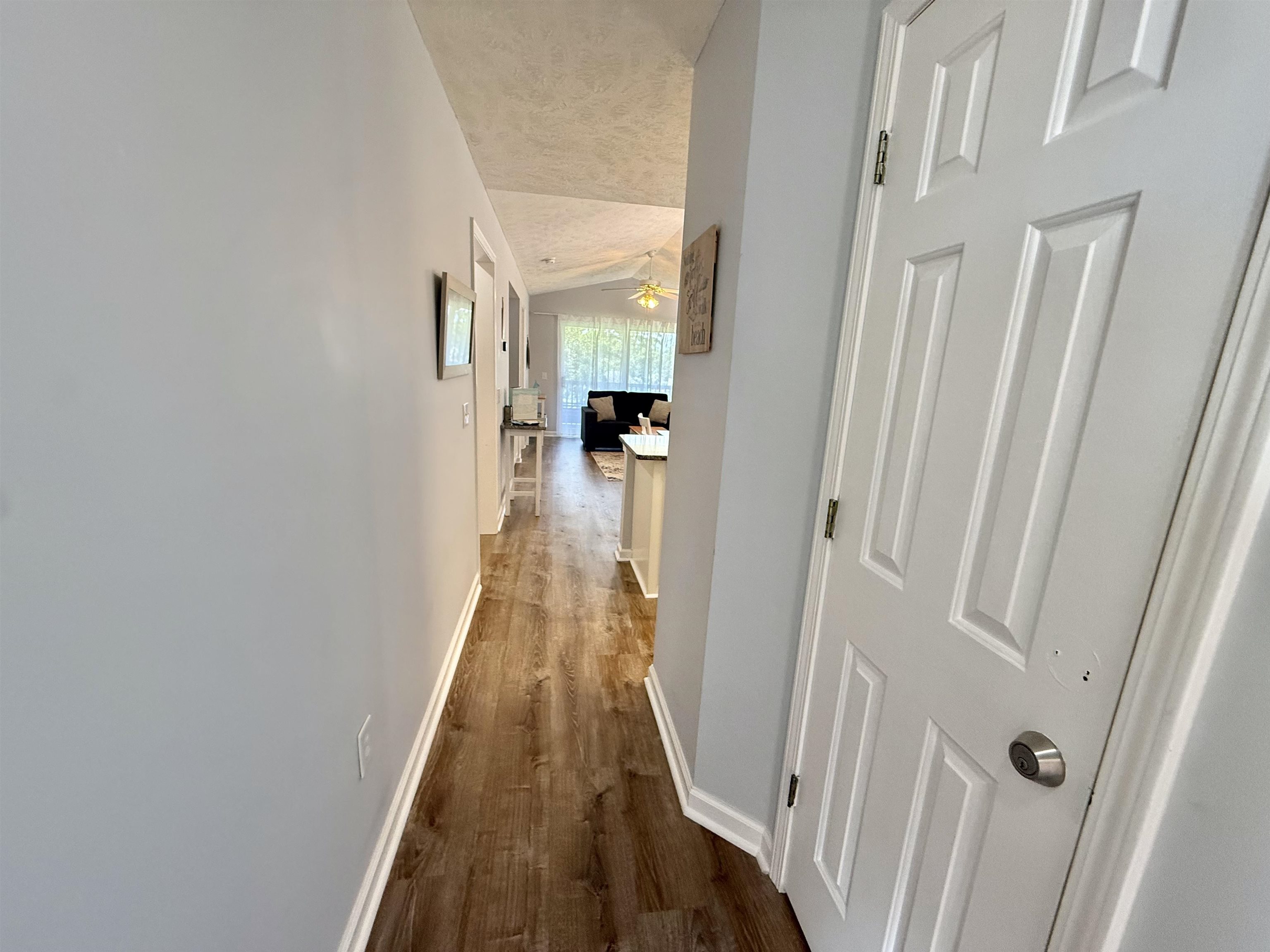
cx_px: 635
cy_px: 476
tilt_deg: -11.7
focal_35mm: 14
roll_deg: -3.5
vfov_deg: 85.7
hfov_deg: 102.1
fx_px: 514
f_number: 2.2
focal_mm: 2.22
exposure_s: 1/120
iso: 250
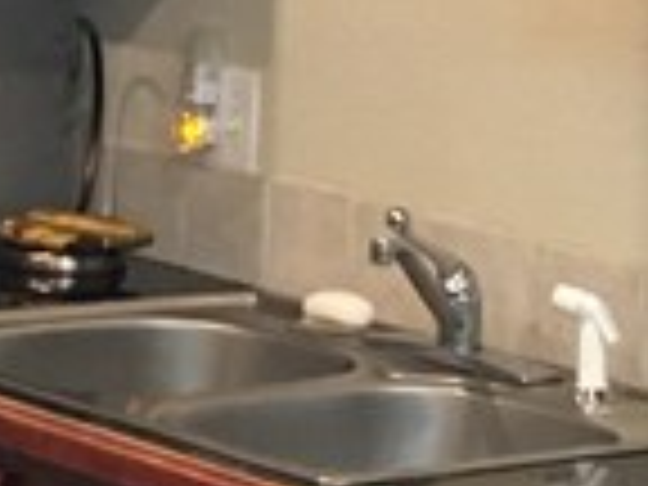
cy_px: -50
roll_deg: -3.5
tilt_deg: -3.1
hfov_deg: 9.6
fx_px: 3856
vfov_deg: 7.2
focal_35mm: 206
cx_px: 198
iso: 100
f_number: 2.2
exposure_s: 1/15
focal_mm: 4.15
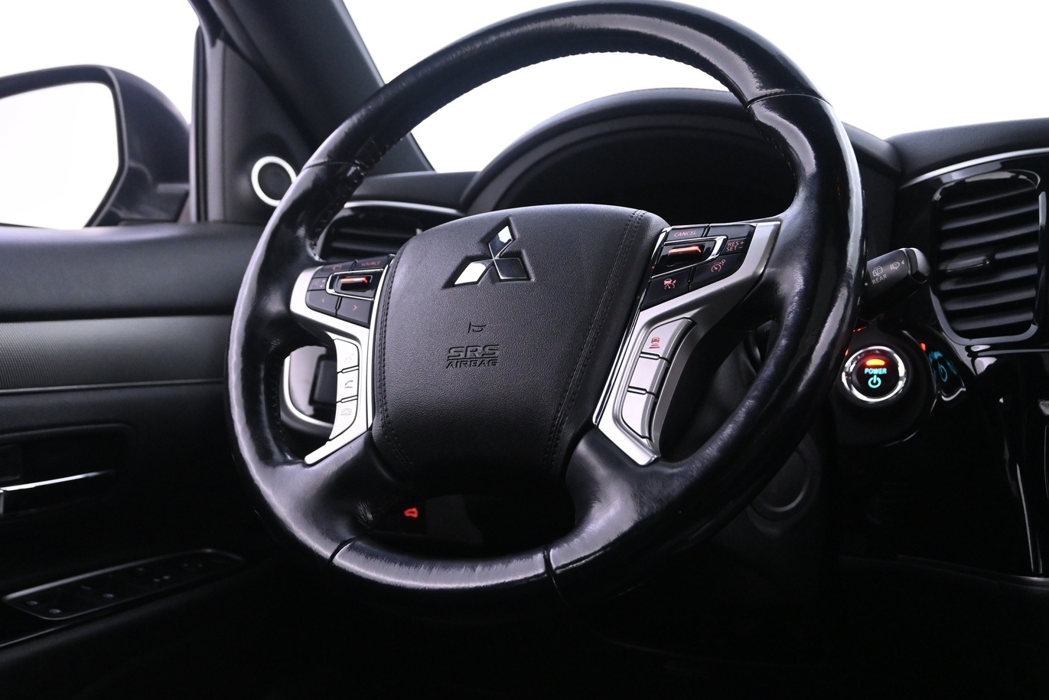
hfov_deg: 49.6
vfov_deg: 34.2
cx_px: 525
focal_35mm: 39
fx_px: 1136
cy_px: 313
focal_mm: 22
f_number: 4
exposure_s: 1/25
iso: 3200
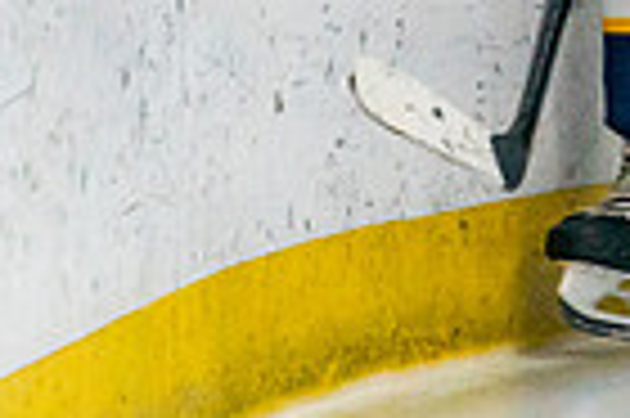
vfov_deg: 1.2
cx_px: 1074
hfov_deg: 1.8
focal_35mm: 1120
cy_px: -216
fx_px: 19577
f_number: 2.8
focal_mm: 200
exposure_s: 1/1600
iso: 4000
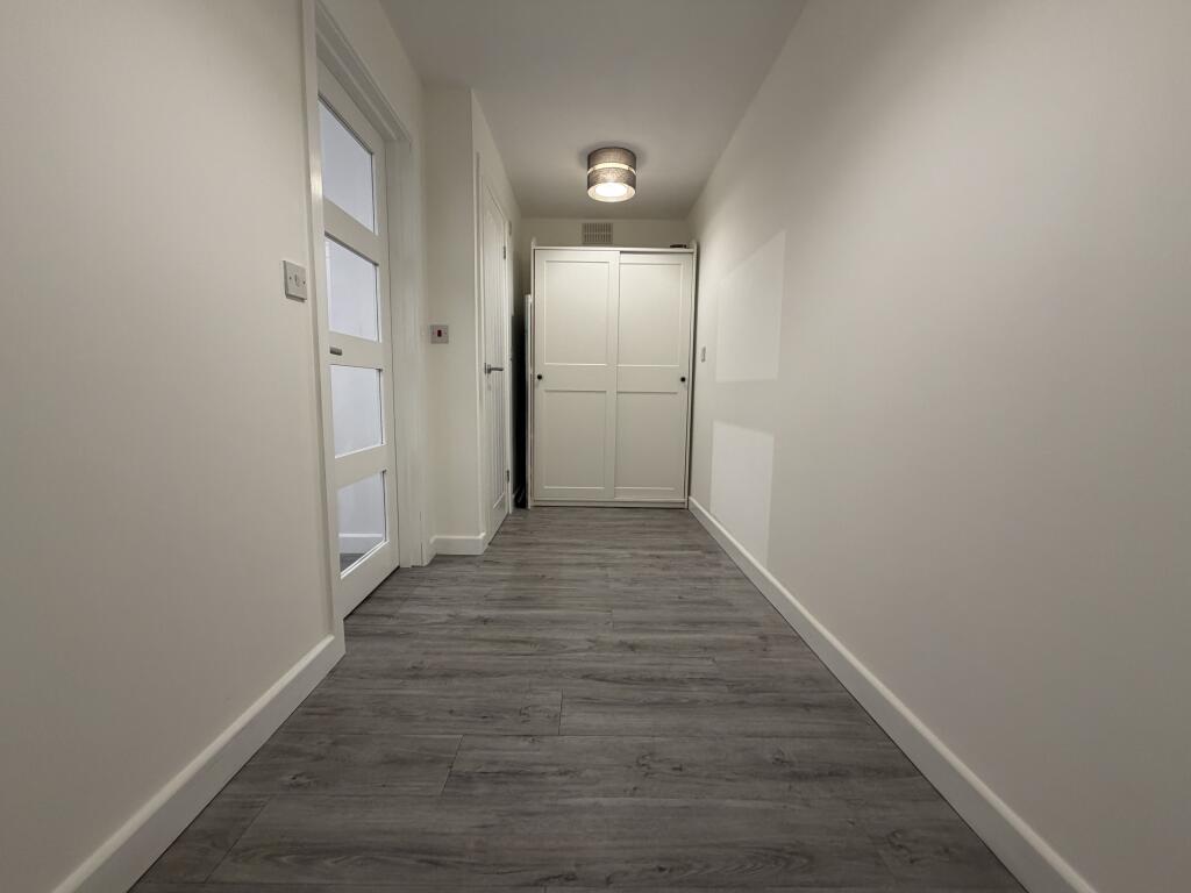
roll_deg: +0.7
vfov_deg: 85.7
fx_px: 482
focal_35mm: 14
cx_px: 596
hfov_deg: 102.1
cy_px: 446
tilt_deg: -7.7
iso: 200
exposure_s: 1/100
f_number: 2.2
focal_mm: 2.22
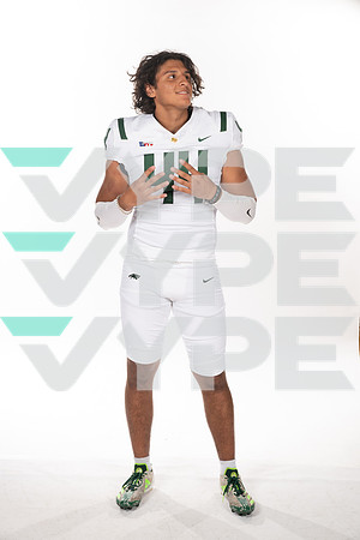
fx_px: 825
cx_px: 180
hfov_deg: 24.6
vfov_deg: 36.2
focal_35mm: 55
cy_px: 270
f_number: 8
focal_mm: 55
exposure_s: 1/400
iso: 640
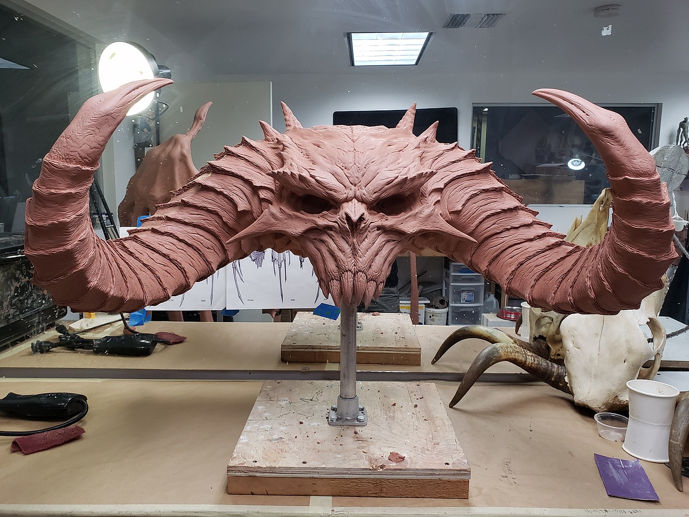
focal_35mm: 26
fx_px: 518
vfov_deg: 53.1
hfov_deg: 67.3
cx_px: 344
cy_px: 258
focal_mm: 4.3
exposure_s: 1/59
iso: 200
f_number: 2.4
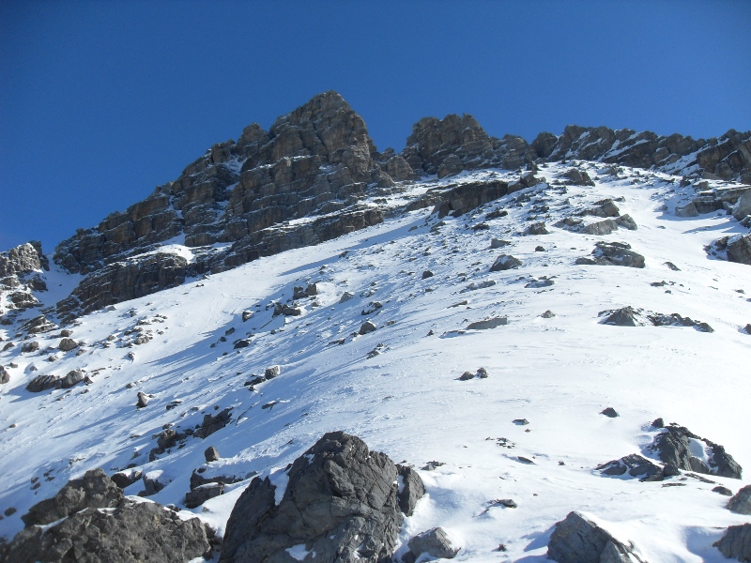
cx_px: 376
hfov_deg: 52.6
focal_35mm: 35
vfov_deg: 40.7
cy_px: 282
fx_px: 759
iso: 80
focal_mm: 6.3
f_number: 7
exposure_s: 1/350
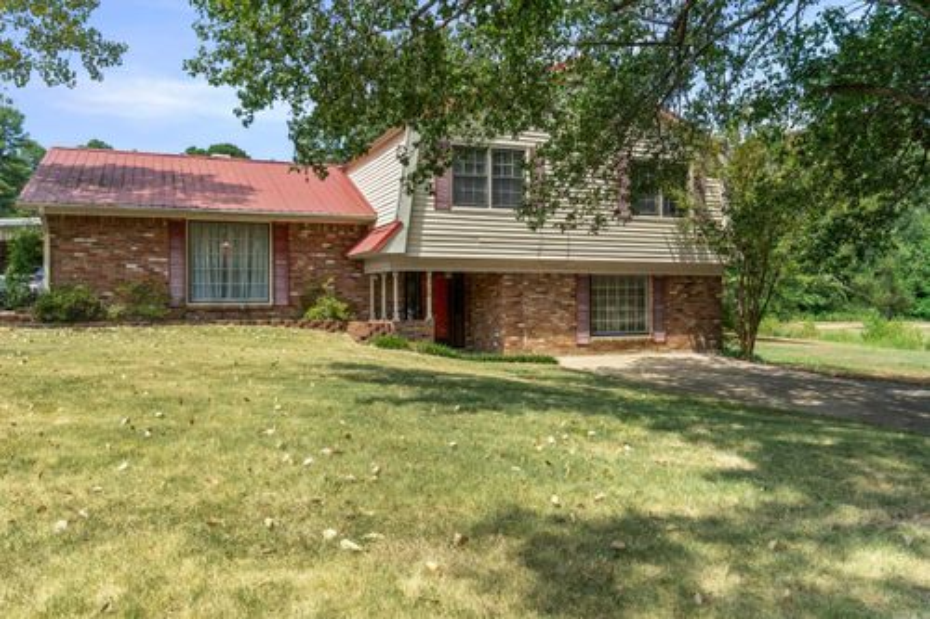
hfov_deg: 67.4
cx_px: 465
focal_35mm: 27
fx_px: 697
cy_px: 310
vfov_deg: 47.9
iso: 400
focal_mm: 18
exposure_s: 1/640
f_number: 8
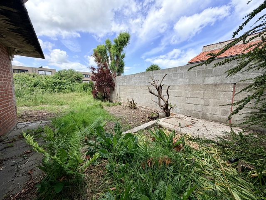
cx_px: 133
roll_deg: -0.7
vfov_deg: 85.7
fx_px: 108
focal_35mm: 14
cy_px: 100
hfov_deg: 102.1
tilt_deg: -7.2
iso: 32
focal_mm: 2.22
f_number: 2.2
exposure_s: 1/770
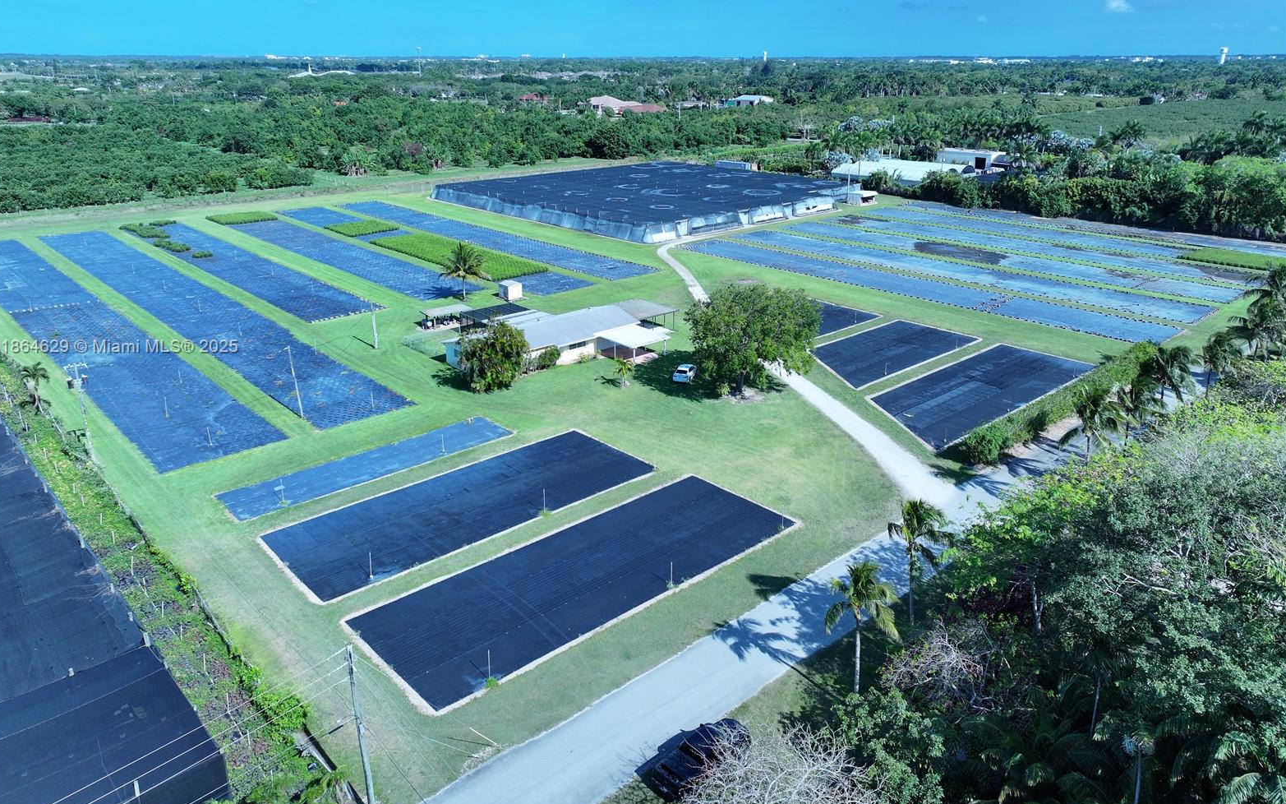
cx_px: 633
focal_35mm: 26
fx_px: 911
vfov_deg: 47.5
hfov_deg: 70.4
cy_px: 348
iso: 150
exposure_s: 1/100
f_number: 2.8
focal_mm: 12.29
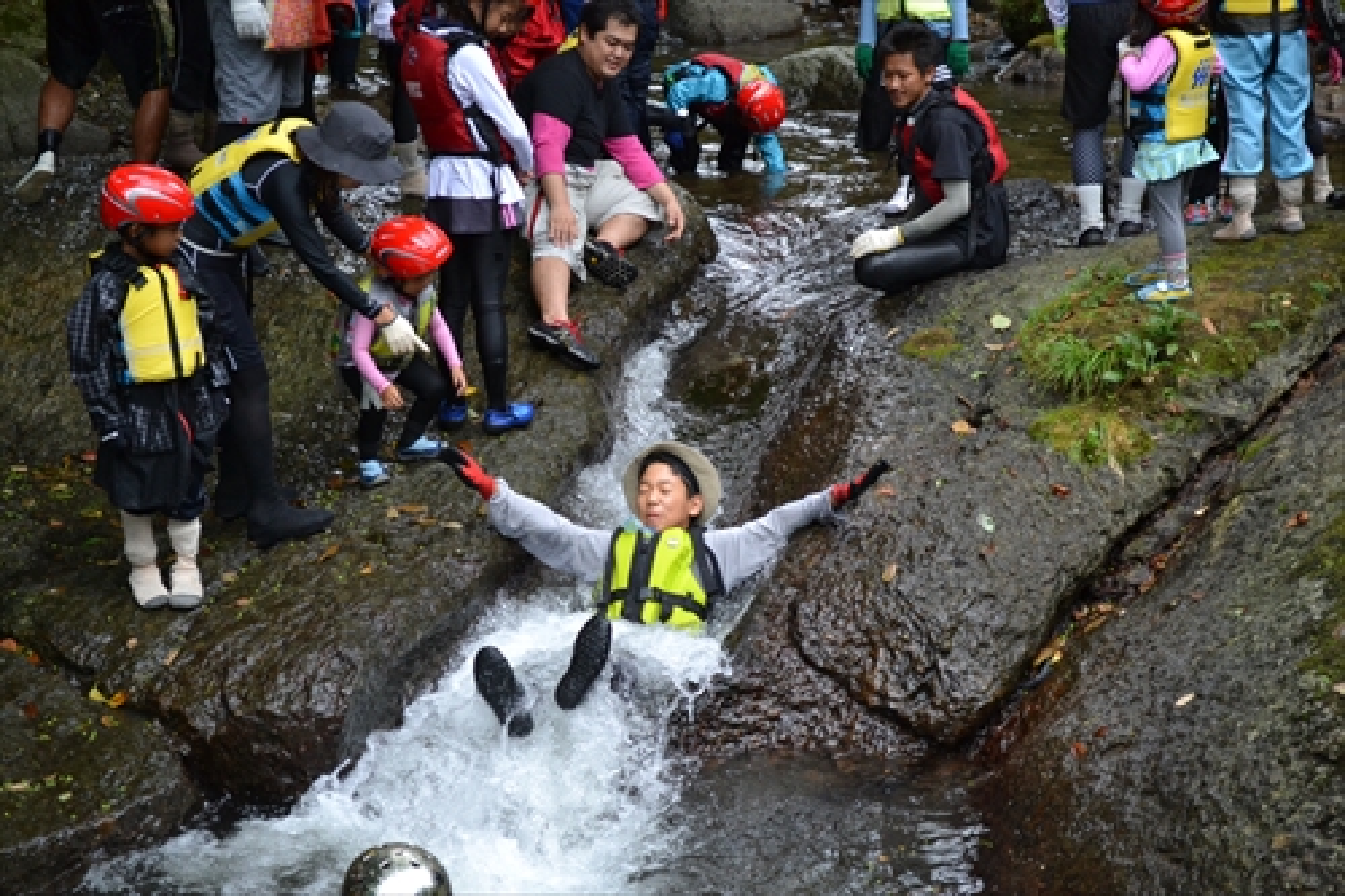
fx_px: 2689
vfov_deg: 18.9
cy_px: 448
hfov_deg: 28.1
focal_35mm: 72
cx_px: 672
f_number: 5.3
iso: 1000
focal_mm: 48
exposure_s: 1/500
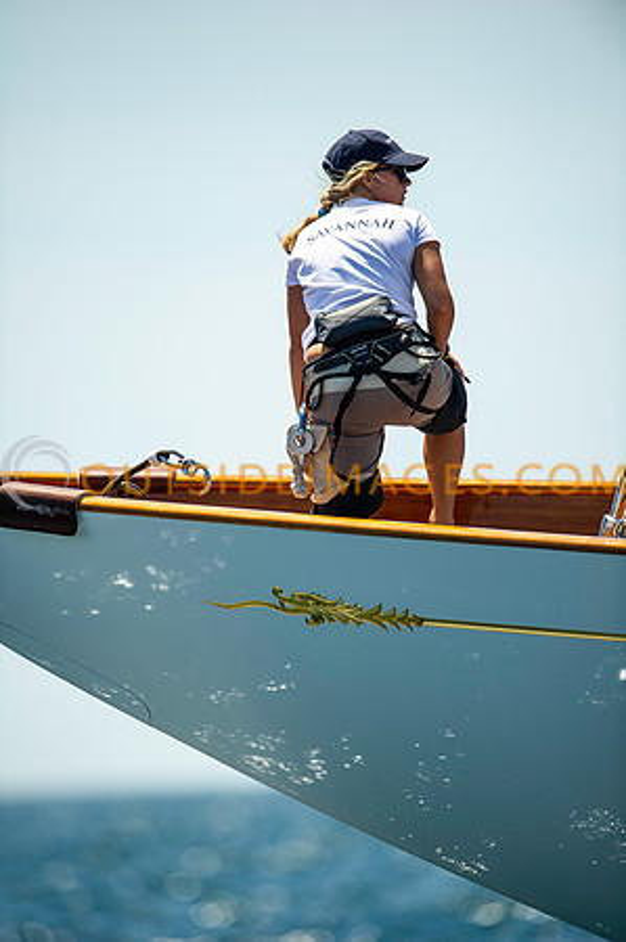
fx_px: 15685
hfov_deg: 2.3
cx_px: 313
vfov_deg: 3.4
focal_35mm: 600
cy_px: 471
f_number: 5
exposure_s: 1/2500
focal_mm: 600
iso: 400
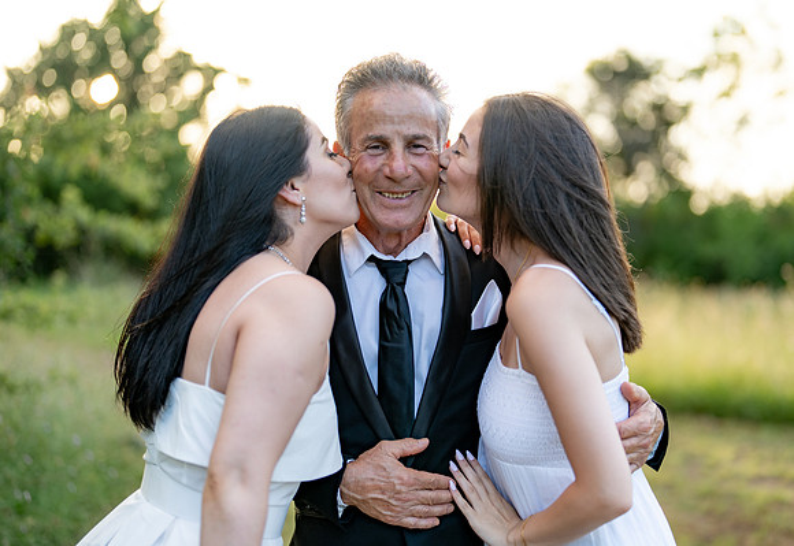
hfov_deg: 36.5
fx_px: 1202
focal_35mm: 54
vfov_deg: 25.6
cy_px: 257
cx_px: 433
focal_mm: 50
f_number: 1.2
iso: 100
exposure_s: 1/800
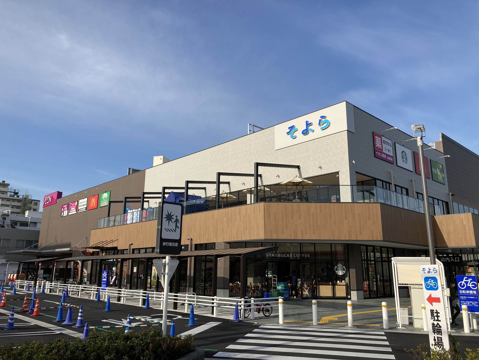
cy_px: 180
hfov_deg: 63.4
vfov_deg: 49.7
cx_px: 240
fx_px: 387
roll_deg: -0.8
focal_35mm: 28
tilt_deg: +14.6
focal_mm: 3.99
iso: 20
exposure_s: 1/1946
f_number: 1.8
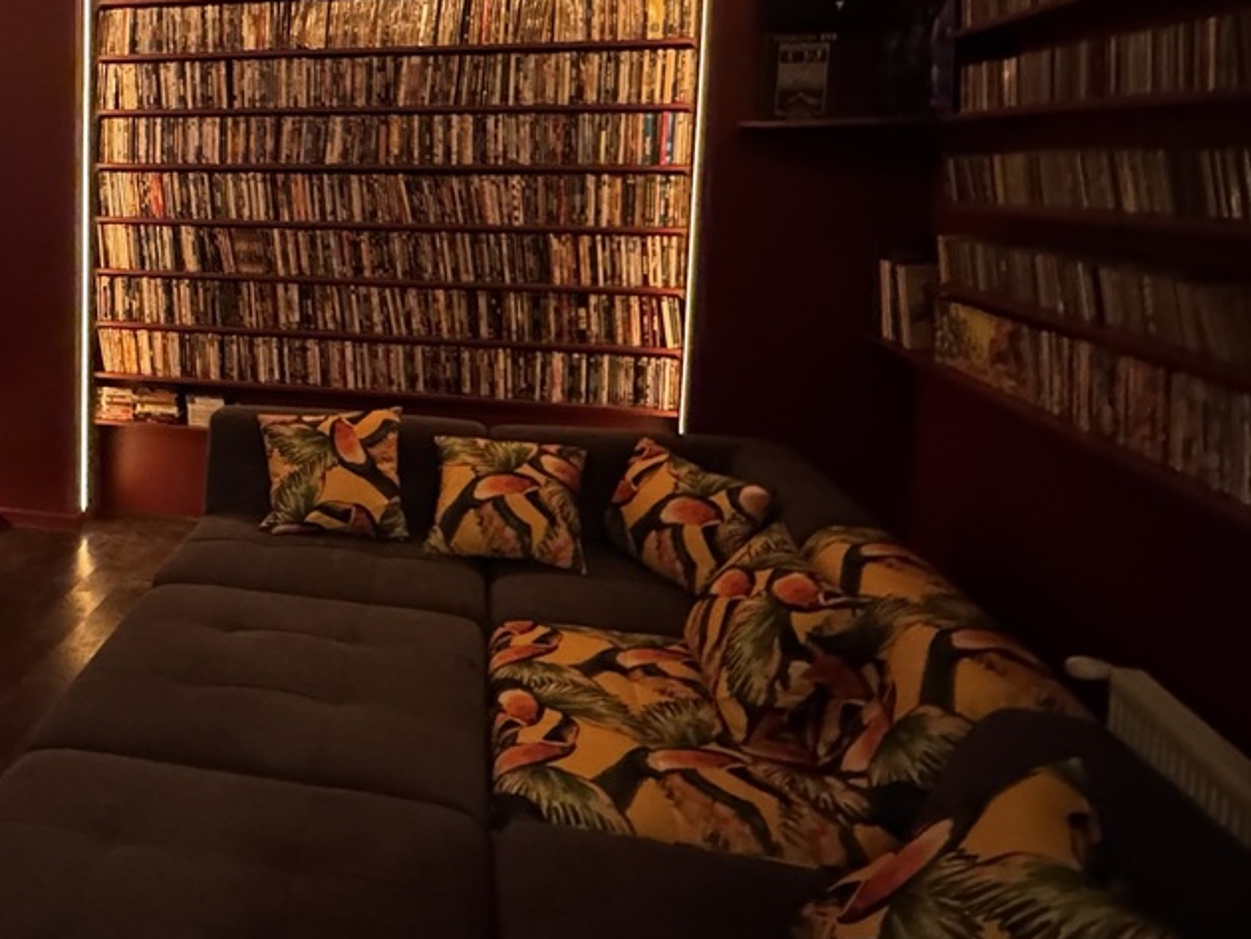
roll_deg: -0.8
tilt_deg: -6.2
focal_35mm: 32
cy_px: 284
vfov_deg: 43.3
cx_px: 171
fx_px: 1157
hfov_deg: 51.4
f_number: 2.2
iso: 1600
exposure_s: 1/36
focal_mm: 2.22
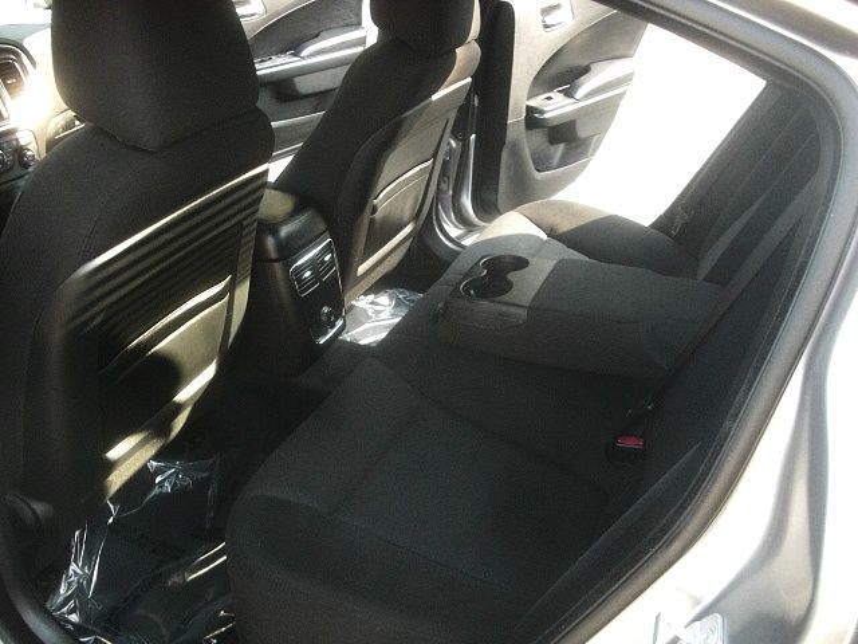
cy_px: 322
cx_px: 429
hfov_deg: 51.4
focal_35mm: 36
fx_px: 892
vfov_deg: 39.7
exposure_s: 1/100
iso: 400
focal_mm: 6.3
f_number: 2.8
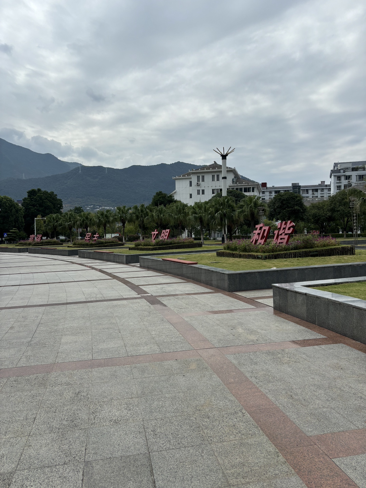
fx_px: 366
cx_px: 183
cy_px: 244
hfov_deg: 53.1
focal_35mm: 26
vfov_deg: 67.3
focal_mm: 5.96
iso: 50
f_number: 1.6
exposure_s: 1/6711
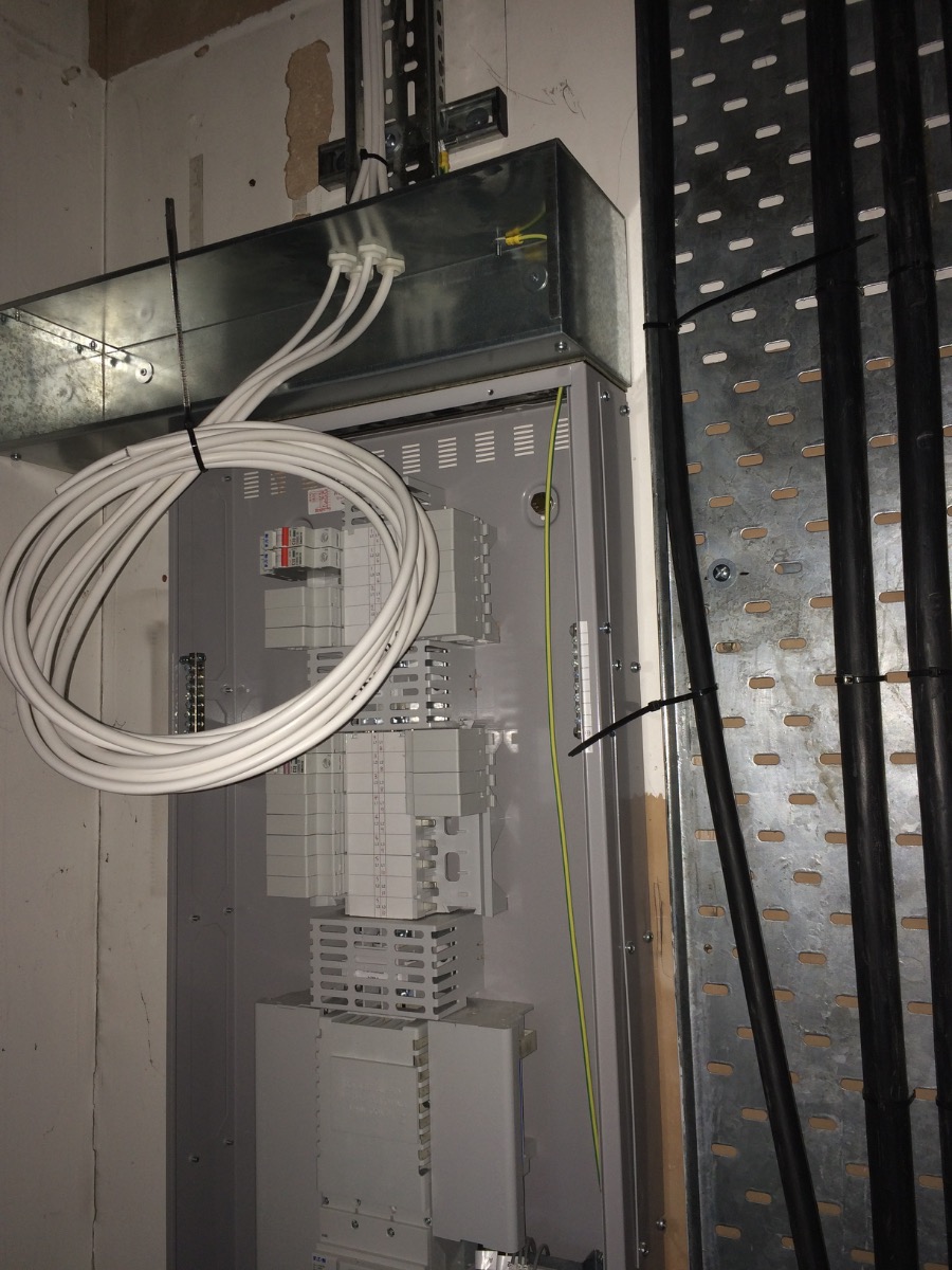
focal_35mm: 29
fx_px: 1063
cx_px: 476
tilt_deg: +5.4
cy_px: 635
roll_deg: +2.3
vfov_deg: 61.7
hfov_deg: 48.2
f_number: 2.2
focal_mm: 4.15
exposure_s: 1/16
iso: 64
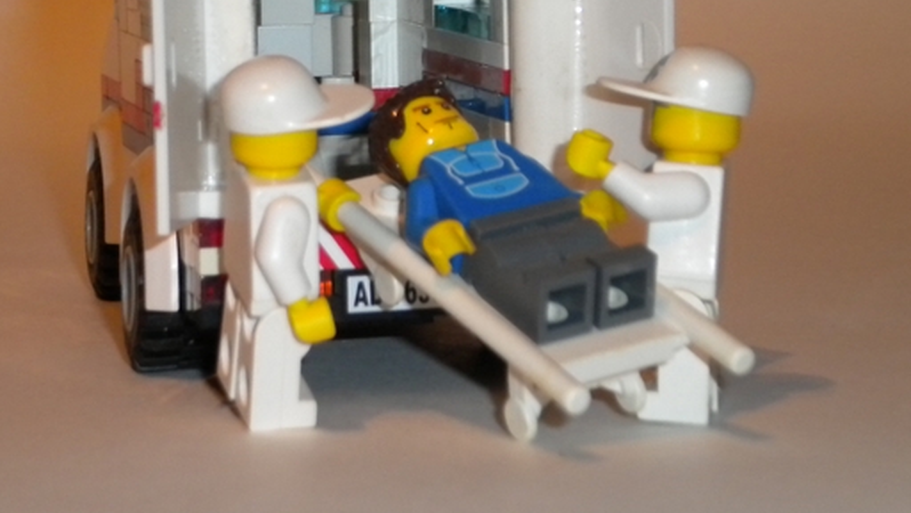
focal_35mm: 143
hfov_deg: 15.0
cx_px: 370
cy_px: 91
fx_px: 3454
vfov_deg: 8.5
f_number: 5.9
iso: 400
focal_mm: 18.9
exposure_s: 1/60
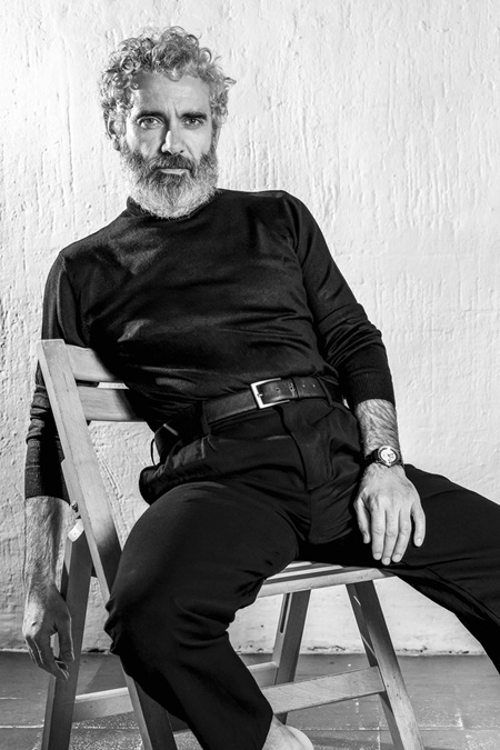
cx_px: 250
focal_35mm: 50
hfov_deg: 27.0
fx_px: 1042
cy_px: 375
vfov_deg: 39.6
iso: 800
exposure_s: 1/250
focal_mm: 50
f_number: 5
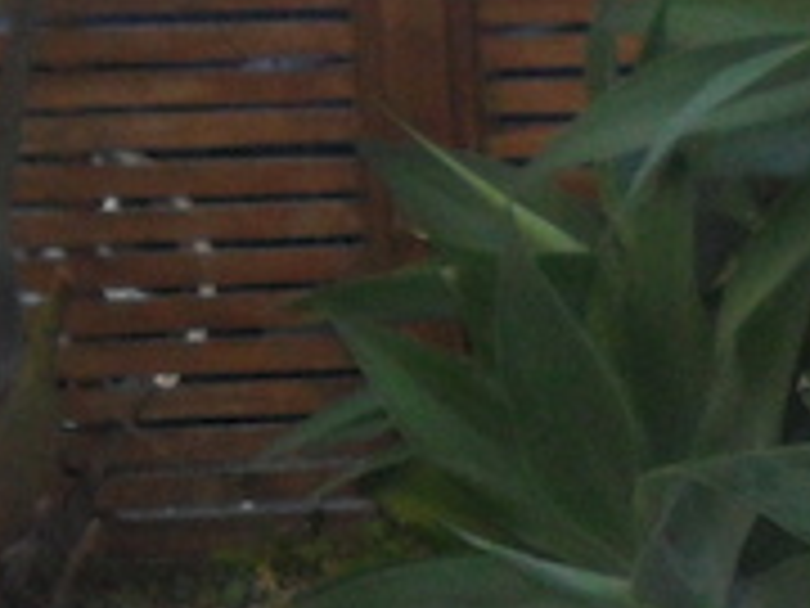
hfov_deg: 10.2
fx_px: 4259
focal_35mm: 182
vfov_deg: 8.1
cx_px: 1526
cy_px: 594
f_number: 3.7
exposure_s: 1/45
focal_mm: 5.7
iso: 240
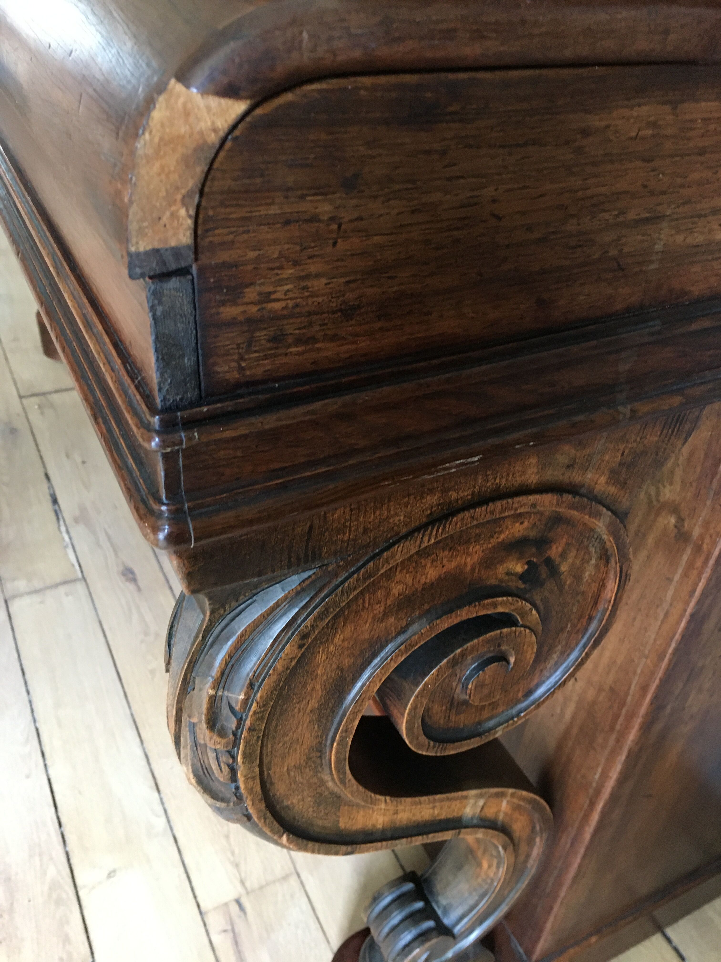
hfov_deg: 48.2
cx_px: 360
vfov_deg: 61.7
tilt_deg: -33.8
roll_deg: -5.5
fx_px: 805
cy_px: 481
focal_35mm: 29
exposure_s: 1/17
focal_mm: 4.15
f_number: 2.2
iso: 200
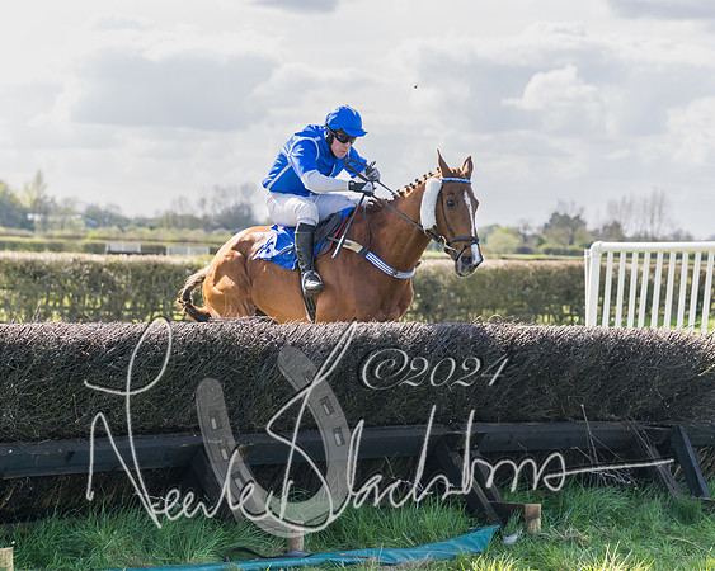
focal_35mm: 115
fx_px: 2438
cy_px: 256
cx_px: 377
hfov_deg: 16.7
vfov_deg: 13.4
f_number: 4
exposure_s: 1/2000
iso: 400
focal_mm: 81
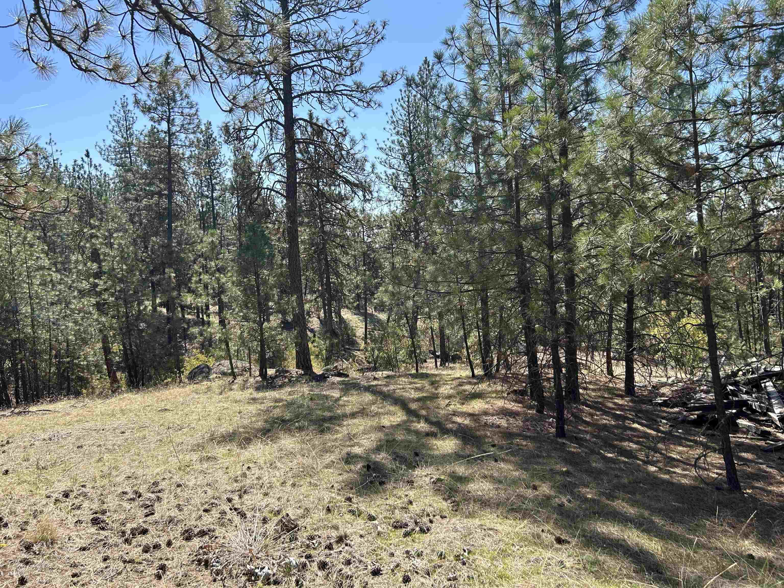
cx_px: 392
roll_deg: +4.2
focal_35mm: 26
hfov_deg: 67.3
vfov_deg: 53.1
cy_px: 294
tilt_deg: -3.1
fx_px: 589
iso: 50
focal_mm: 5.7
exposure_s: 1/1779
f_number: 1.5
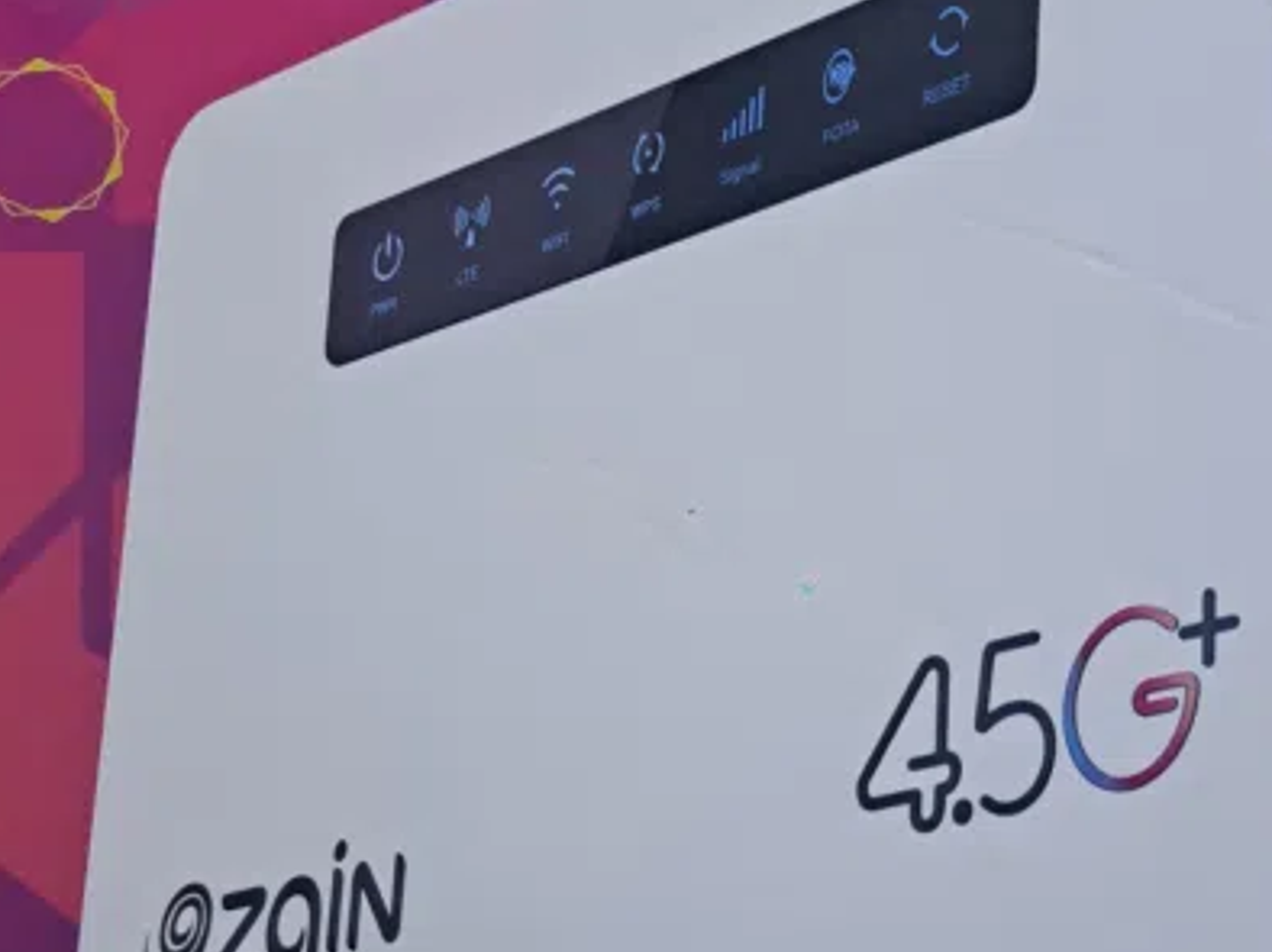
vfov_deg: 36.5
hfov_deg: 47.5
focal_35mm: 39
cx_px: 794
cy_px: 613
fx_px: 1432
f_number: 1.8
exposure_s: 1/33
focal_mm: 5.23
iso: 320
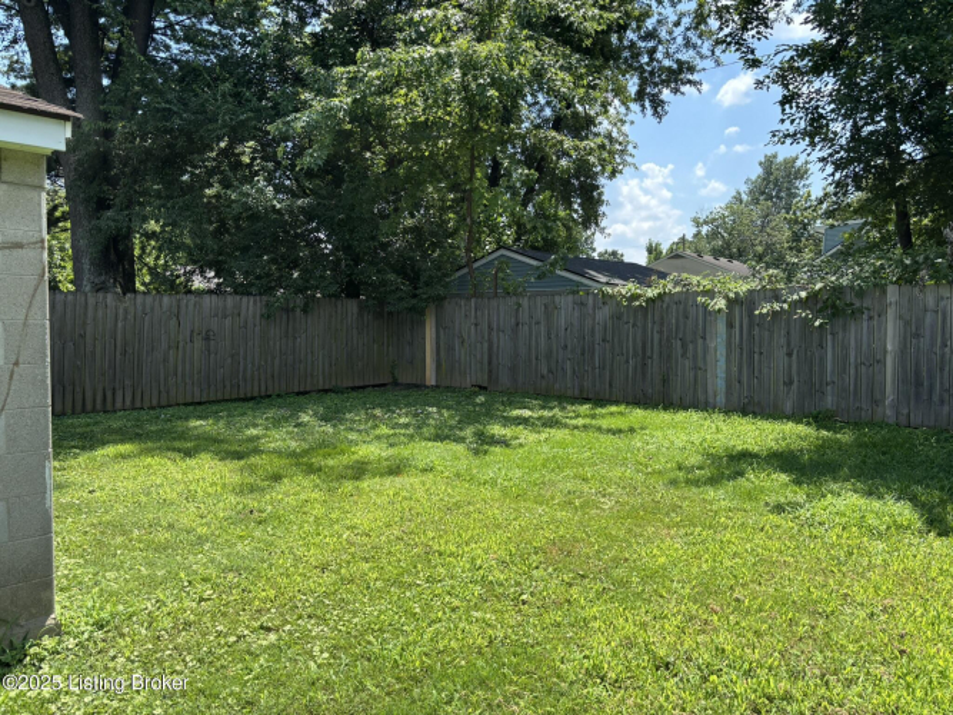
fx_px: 716
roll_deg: -0.6
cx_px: 476
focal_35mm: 26
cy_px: 358
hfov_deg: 67.3
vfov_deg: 53.0
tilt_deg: -3.1
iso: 50
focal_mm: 5.96
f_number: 1.6
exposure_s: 1/1233
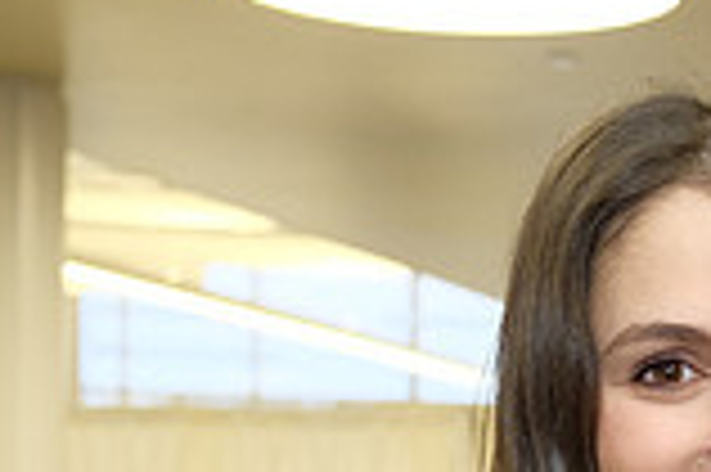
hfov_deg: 14.7
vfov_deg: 10.1
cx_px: 994
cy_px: 695
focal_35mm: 132
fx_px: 2604
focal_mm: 24.3
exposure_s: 1/125
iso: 1000
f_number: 3.2
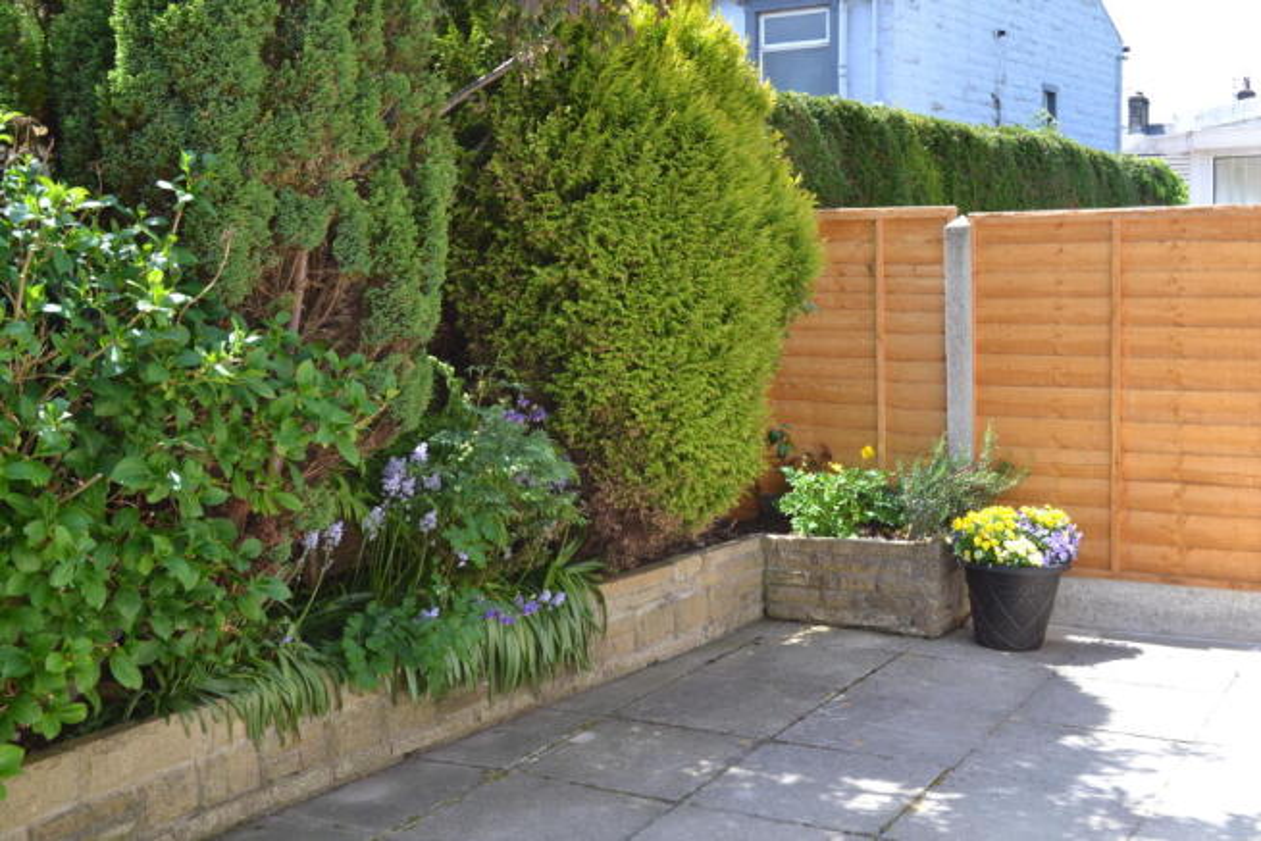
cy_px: 420
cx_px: 630
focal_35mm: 42
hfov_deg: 46.4
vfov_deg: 31.9
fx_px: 1471
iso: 400
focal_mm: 28
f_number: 9
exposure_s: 1/125
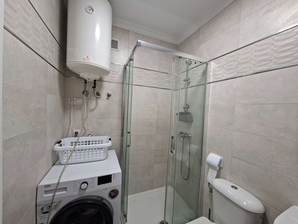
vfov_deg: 89.9
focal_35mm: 13
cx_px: 149
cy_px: 112
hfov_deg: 106.2
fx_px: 112
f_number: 2.2
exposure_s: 1/50
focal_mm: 1.74
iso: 100
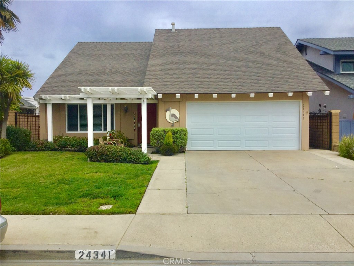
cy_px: 133
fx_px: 317
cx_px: 177
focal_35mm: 31
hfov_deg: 58.4
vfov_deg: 45.4
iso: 25
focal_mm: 3.3
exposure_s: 1/1733
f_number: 2.4
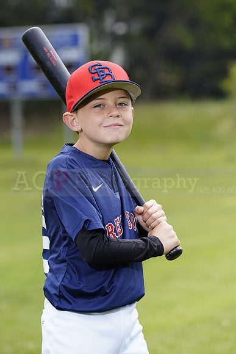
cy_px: 177
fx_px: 1965
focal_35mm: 200
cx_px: 118
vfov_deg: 10.3
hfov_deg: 6.9
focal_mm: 200
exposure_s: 1/250
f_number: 6.3
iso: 100
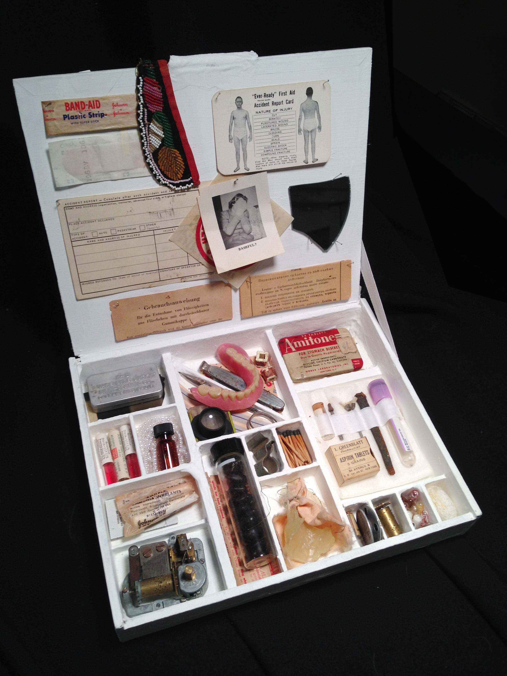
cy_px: 338
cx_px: 254
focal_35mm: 33
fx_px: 644
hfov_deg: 42.9
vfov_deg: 55.4
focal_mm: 4.12
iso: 64
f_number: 2.4
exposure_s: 1/60
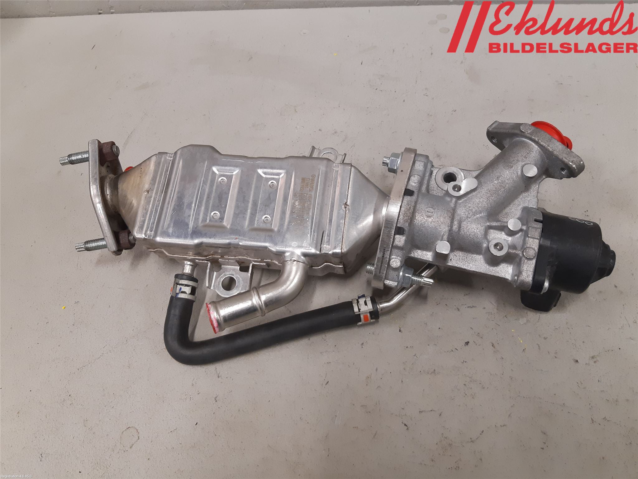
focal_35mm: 26
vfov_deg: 53.1
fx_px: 479
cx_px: 319
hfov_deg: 67.3
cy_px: 240
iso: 160
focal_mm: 3.93
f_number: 1.7
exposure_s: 1/50
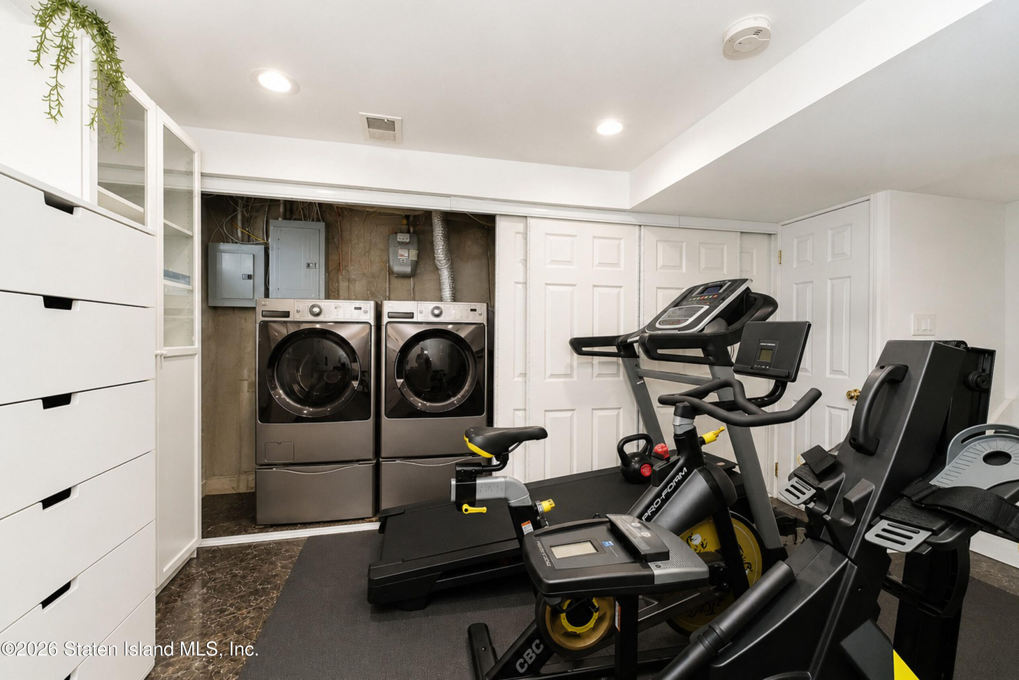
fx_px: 425
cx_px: 510
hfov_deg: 100.4
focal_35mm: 15
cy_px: 340
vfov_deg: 77.3
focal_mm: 10
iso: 2000
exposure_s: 1/60
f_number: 9
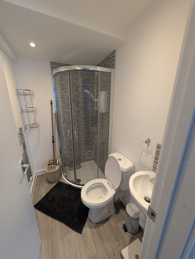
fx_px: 90
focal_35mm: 12
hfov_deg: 94.6
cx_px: 98
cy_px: 130
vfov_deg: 110.5
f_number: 1.7
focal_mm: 2.02
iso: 127
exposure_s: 1/100
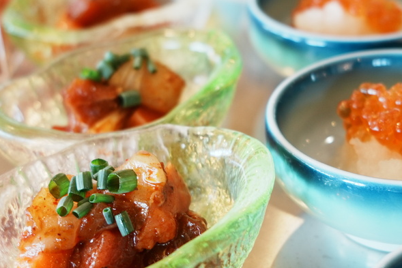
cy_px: 93
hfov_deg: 27.5
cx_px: 277
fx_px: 815
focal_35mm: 73
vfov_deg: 18.6
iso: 400
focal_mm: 28
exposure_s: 1/30
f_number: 4
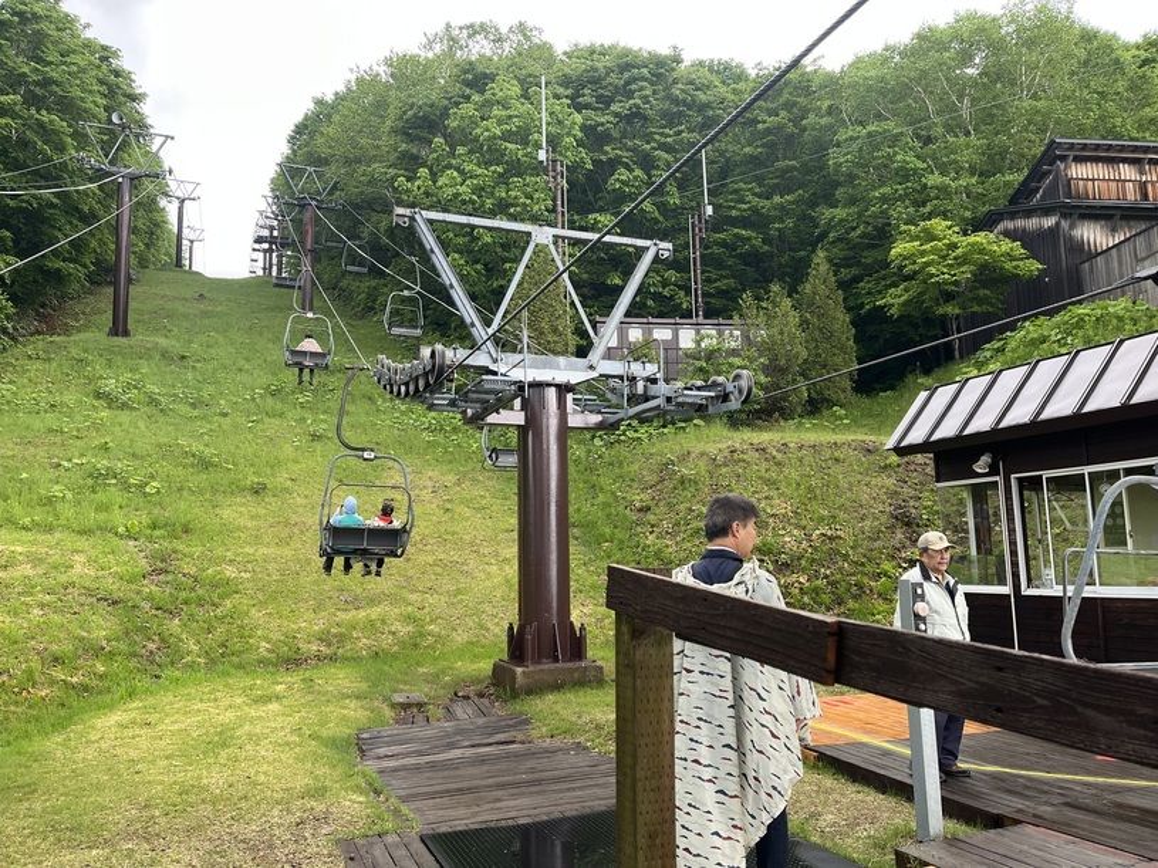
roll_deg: +0.5
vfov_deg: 53.1
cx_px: 579
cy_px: 434
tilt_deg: +8.4
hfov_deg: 67.3
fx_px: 870
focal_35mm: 26
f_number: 1.6
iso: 80
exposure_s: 1/121
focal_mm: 5.1
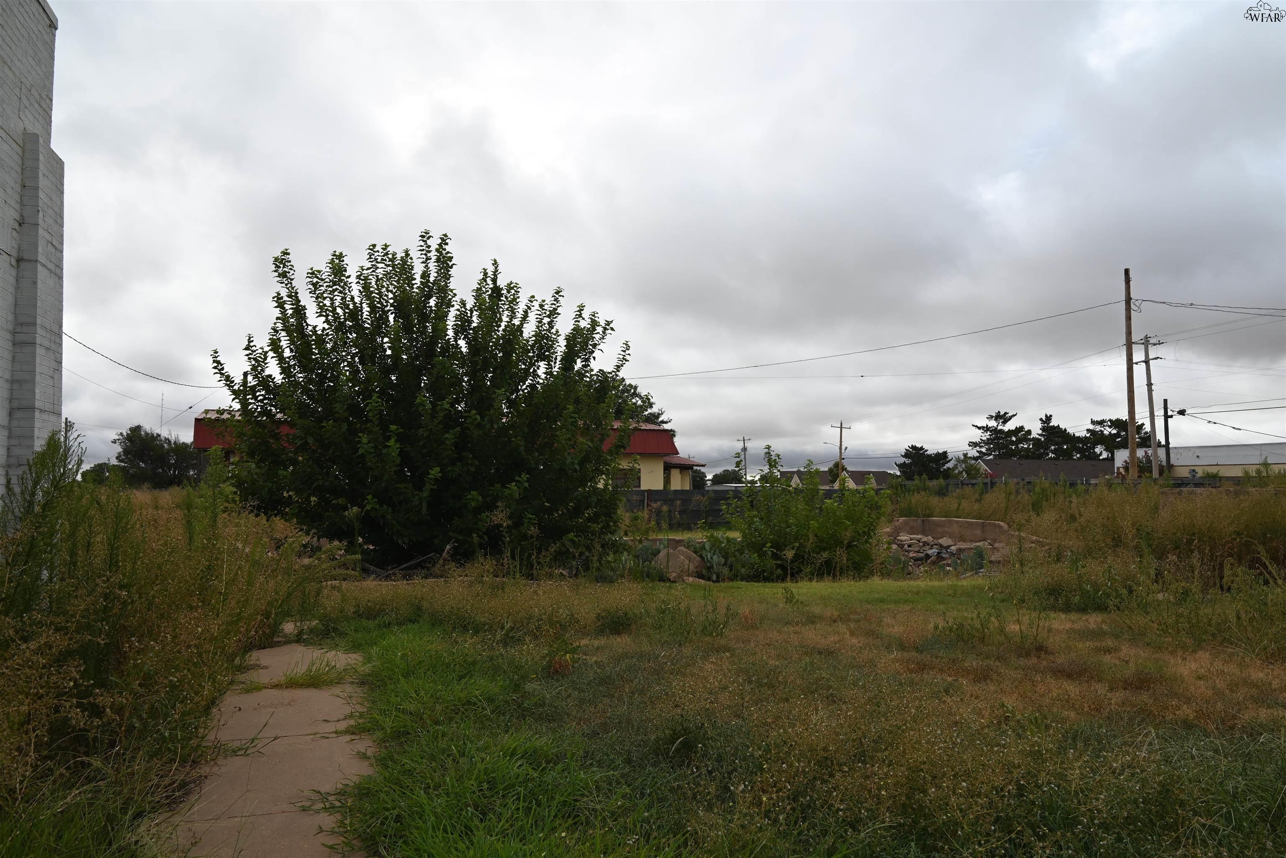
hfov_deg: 73.7
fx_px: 858
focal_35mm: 24
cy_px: 429
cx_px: 643
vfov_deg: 53.2
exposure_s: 1/400
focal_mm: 24
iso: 100
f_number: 7.1
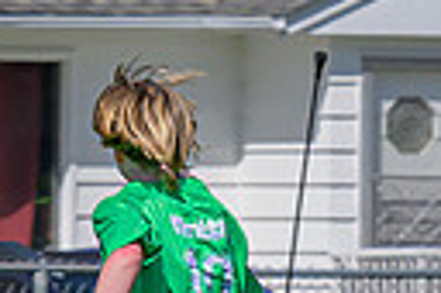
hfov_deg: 1.6
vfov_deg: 1.1
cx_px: 345
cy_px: 380
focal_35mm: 1257
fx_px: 15379
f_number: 6.3
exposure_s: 1/500
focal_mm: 120
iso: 140
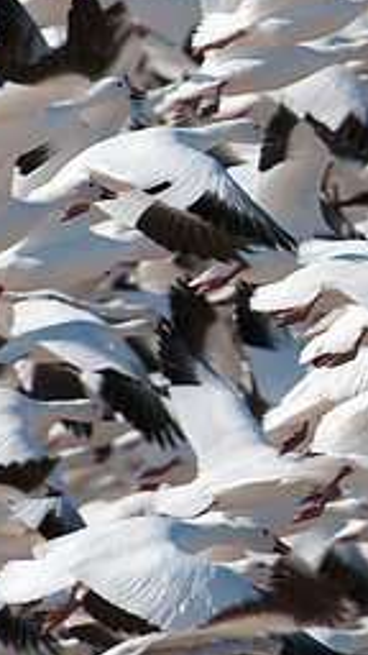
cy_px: 211
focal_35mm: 2309
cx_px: 585
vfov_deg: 0.9
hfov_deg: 0.5
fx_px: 40055
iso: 800
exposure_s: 1/800
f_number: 14
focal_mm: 650
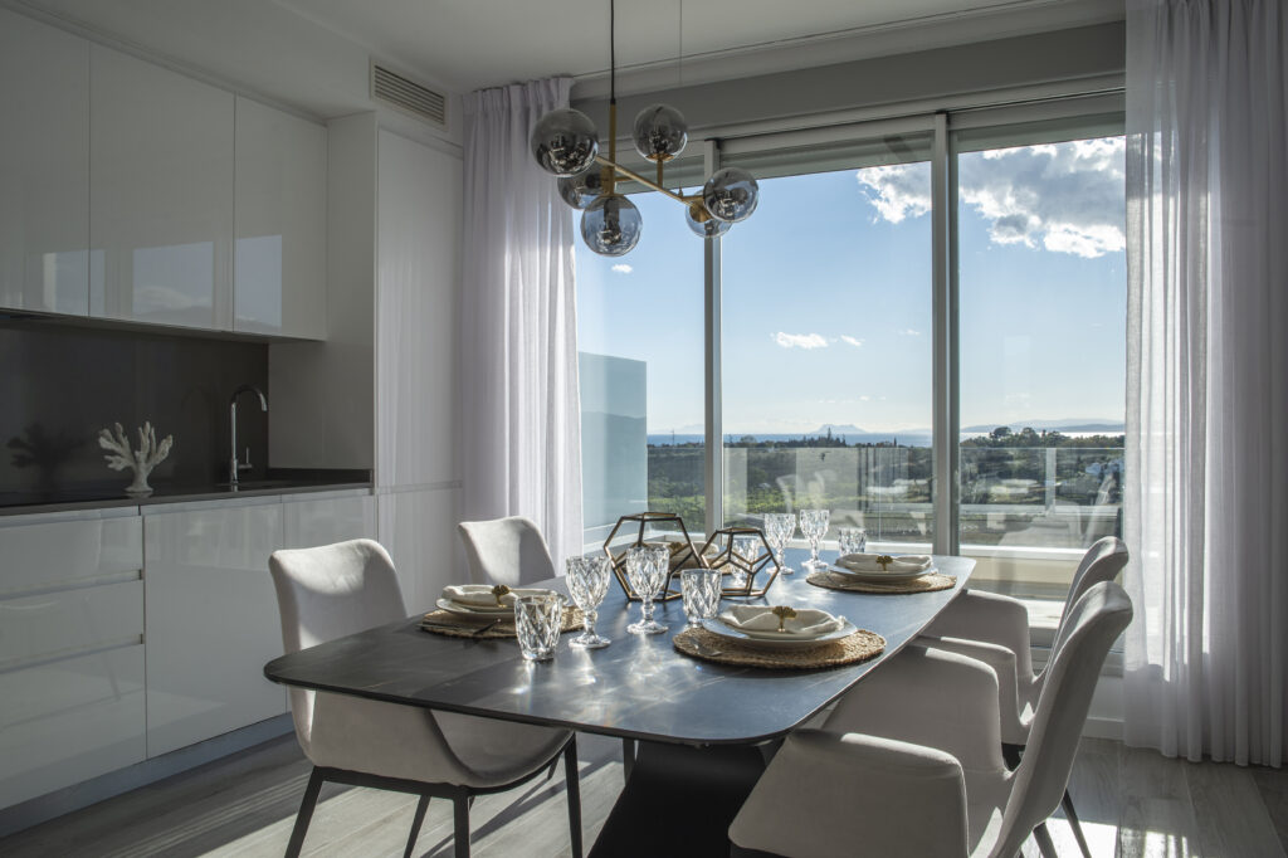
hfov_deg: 63.7
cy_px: 429
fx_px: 1037
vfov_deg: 44.9
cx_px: 644
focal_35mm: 29
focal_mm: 29
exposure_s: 1/125
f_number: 11
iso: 100
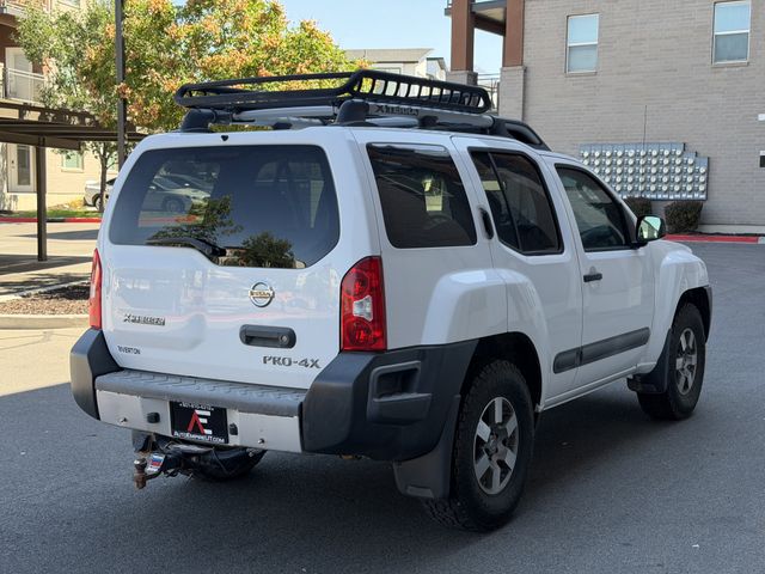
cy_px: 287
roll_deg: -0.8
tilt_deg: -4.8
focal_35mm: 48
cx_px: 382
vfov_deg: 30.3
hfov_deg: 39.7
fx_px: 1061
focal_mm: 6.76
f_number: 1.78
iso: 80
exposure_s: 1/641
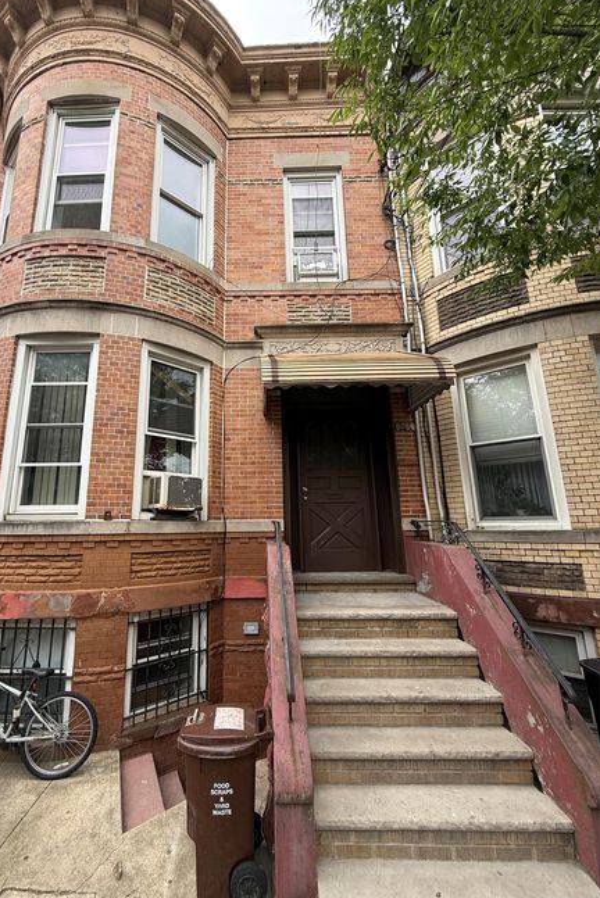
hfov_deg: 76.9
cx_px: 256
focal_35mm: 15
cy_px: 450
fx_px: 375
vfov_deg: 100.4
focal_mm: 2.22
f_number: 2.2
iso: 50
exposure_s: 1/118
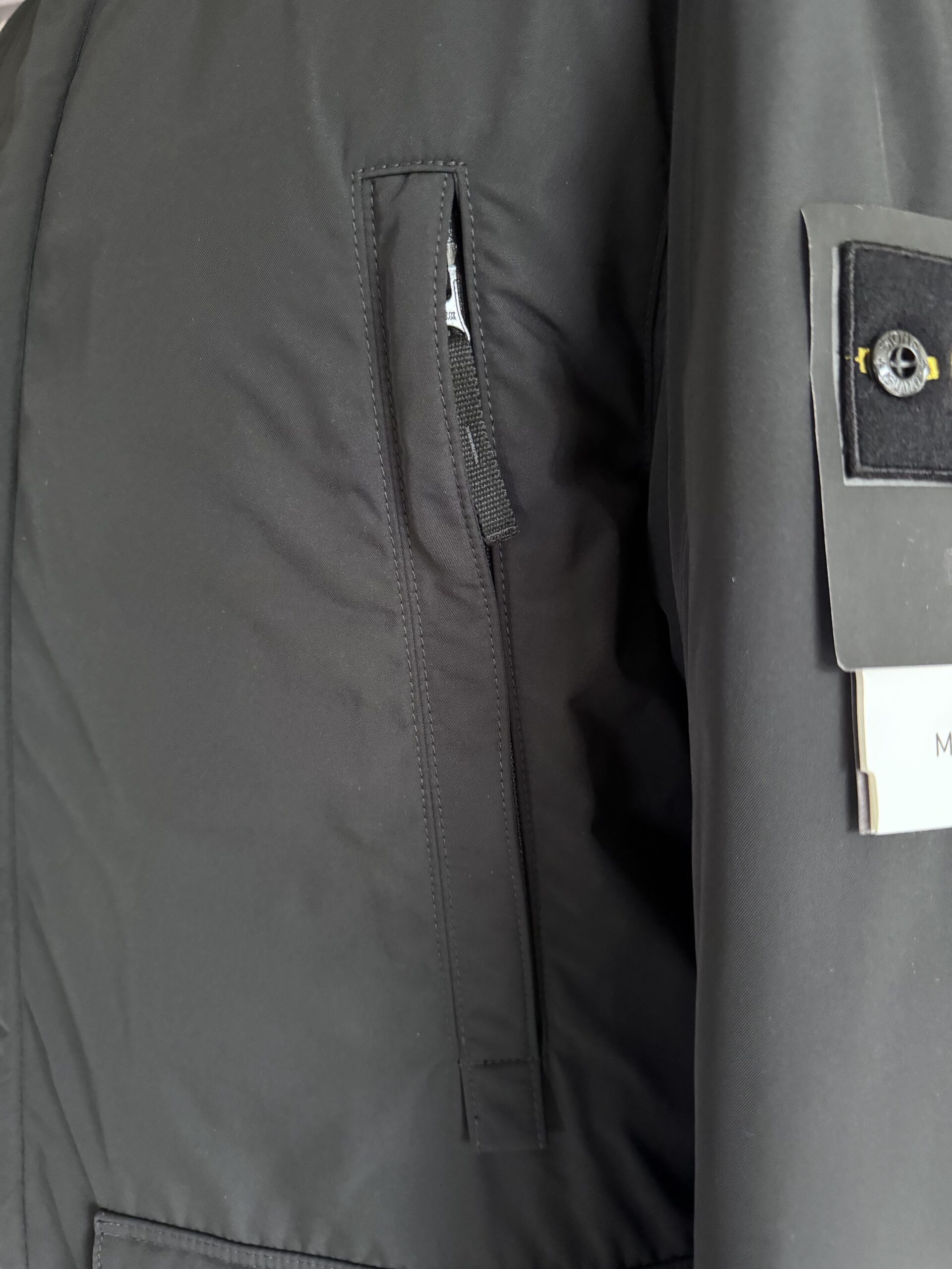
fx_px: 880
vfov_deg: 71.6
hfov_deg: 56.8
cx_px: 476
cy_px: 634
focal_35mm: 24
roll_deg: +1.5
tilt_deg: -13.8
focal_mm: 6.76
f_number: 1.78
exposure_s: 1/30
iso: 1250
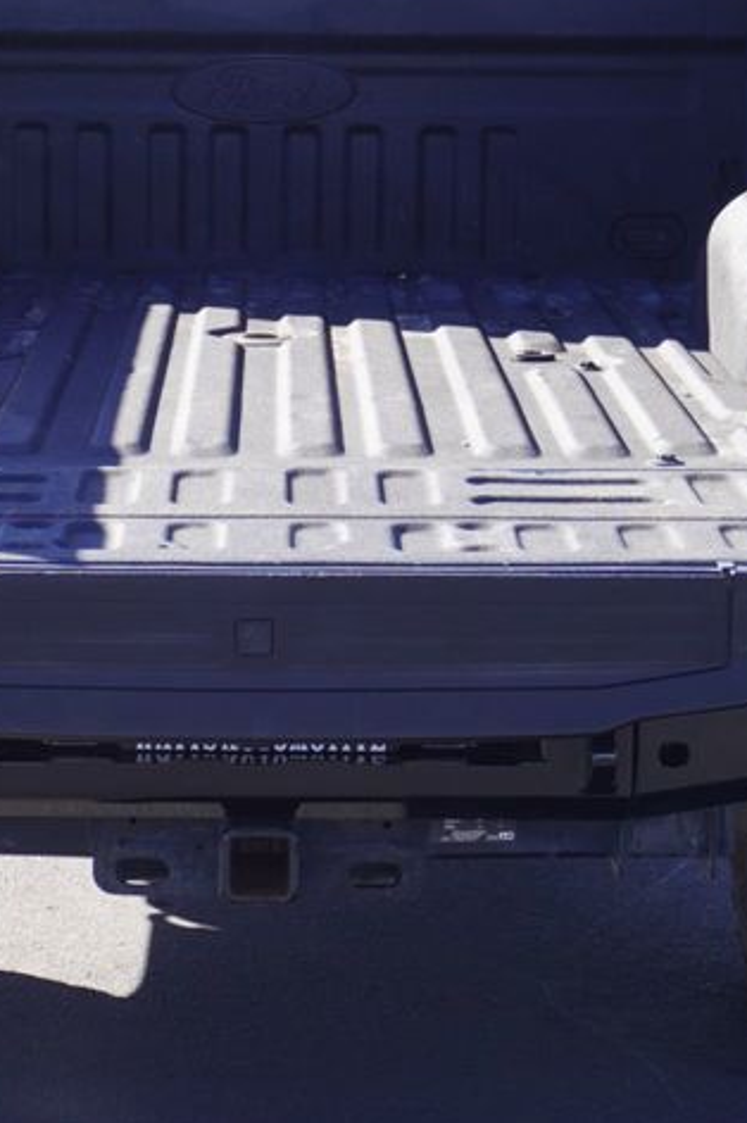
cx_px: 250
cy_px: 331
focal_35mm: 114
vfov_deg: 17.9
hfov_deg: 12.0
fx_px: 3556
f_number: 7.1
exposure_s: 1/80
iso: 100
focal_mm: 35
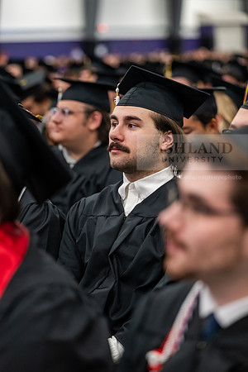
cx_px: 124
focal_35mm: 110
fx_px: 1137
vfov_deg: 18.6
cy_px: 186
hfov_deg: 12.5
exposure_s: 1/200
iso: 2500
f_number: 3.2
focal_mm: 110
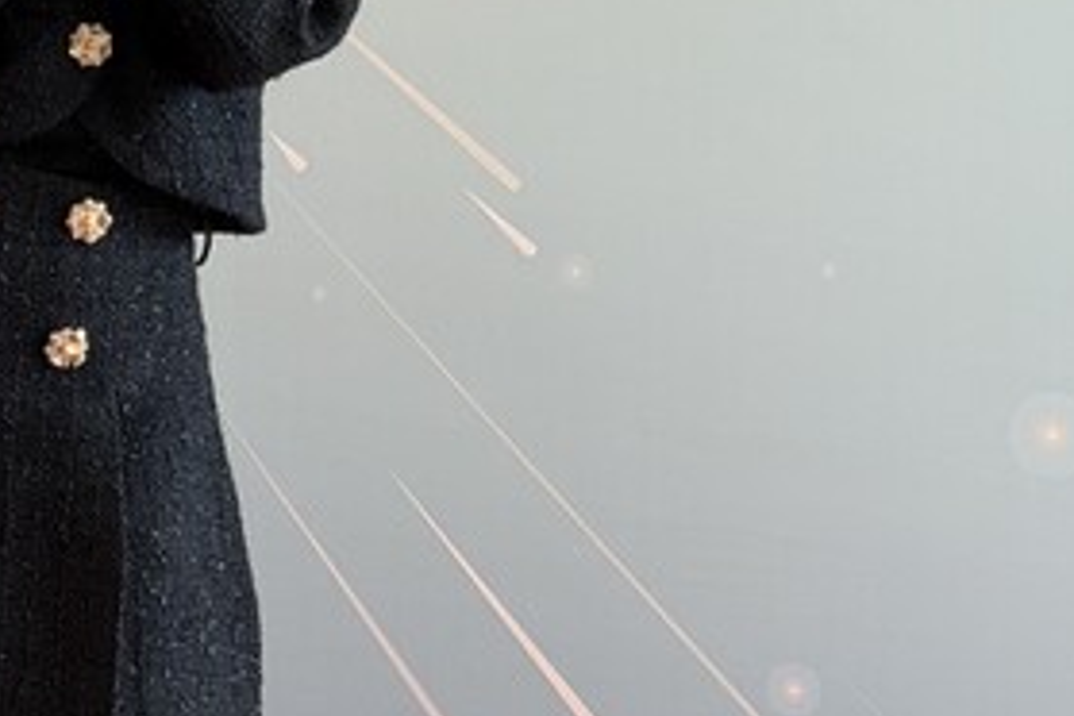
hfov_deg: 14.1
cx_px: 4
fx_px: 4266
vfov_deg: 9.6
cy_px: 192
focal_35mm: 143
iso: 100
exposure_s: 1/95
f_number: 1.78
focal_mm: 6.76
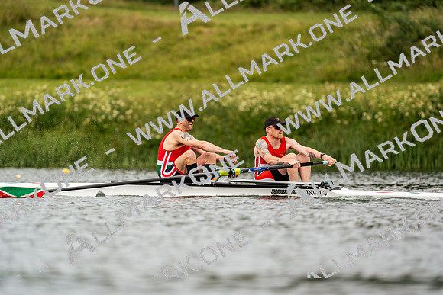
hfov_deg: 3.4
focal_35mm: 600
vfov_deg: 2.3
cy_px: 148
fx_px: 7385
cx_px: 222
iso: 400
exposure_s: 1/2000
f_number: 6.3
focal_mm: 600
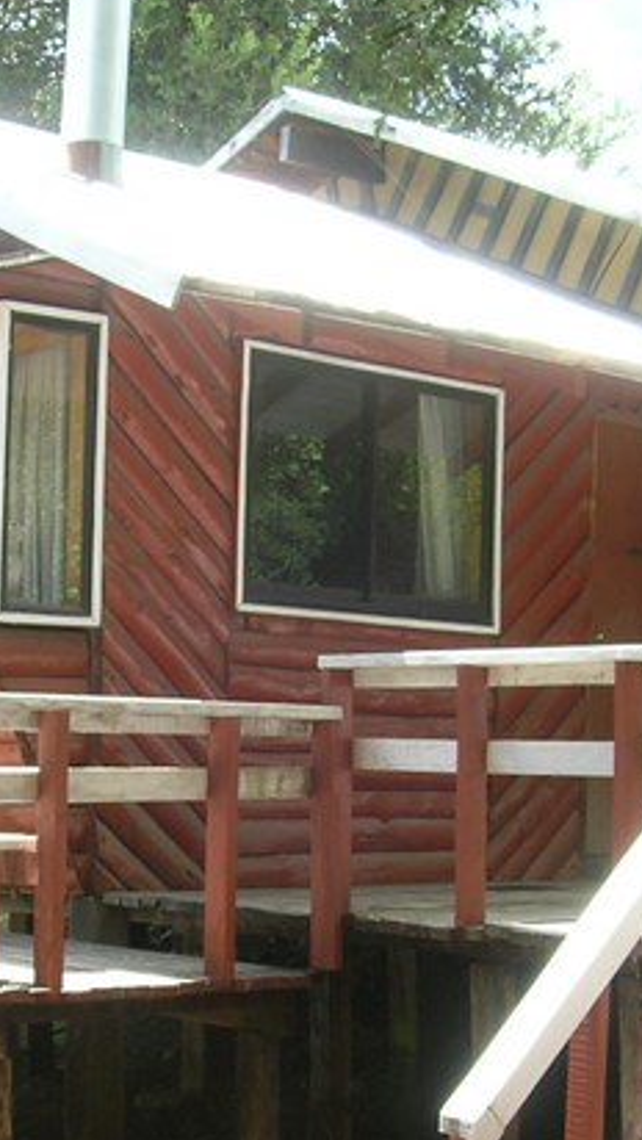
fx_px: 2177
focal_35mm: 72
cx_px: 304
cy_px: 744
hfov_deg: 16.8
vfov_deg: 29.2
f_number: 4.9
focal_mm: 5.7
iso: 50
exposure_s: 1/69.8
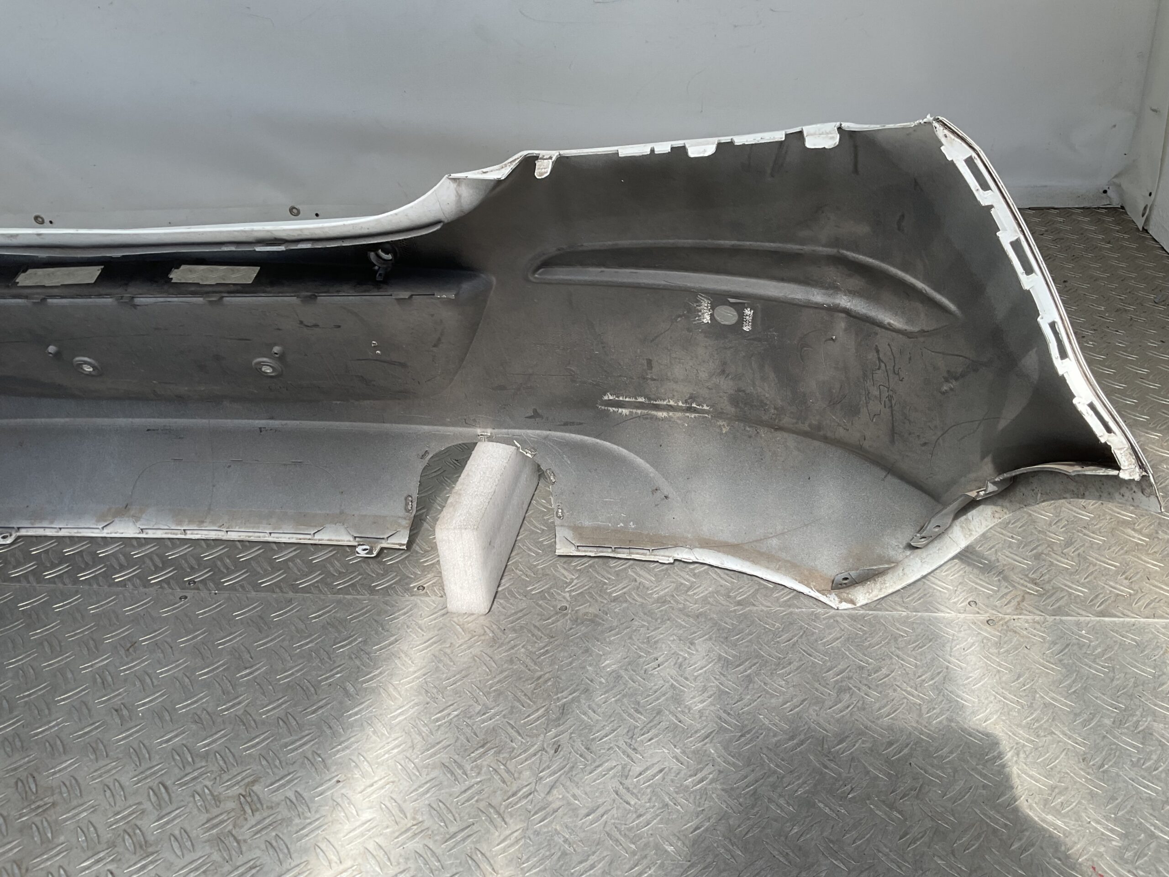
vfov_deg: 48.2
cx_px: 584
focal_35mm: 29
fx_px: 979
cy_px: 438
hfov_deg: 61.7
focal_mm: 3
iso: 16
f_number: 1.8
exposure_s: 1/375
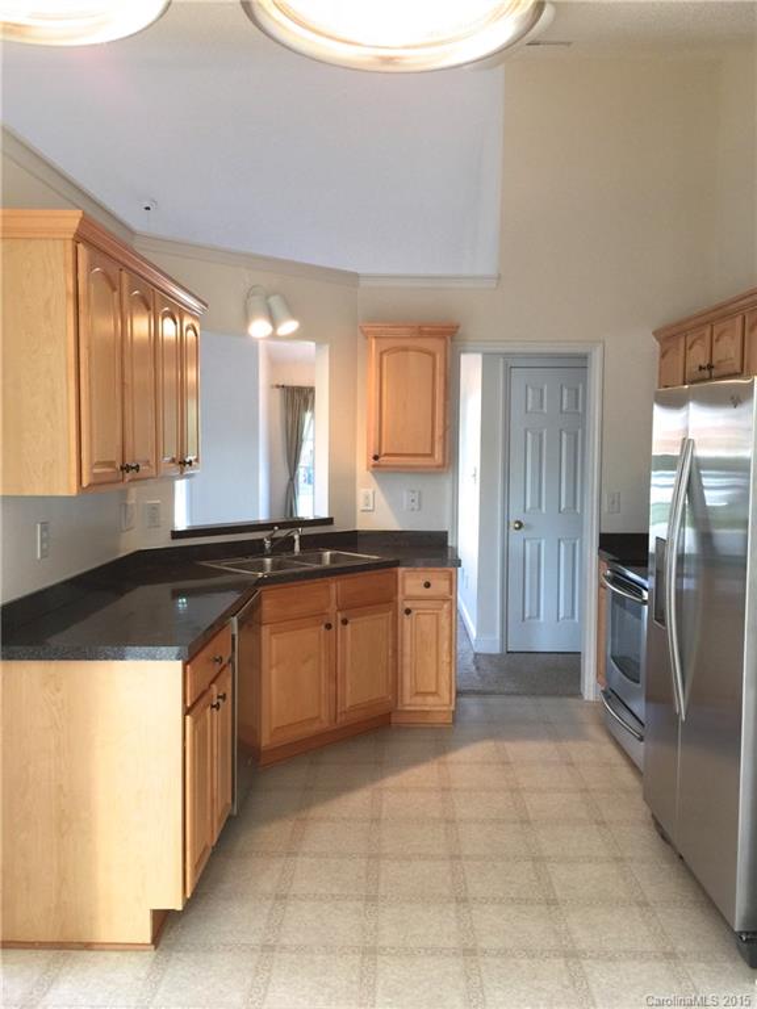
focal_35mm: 29
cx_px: 378
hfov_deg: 48.2
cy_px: 504
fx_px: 846
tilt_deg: -3.7
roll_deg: -2.0
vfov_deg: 61.7
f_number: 2.2
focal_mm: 4.15
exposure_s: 1/30
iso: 40
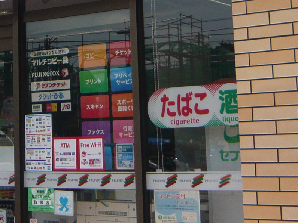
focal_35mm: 90
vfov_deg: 15.9
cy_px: -23
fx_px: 775
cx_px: 76
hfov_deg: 21.6
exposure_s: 1/160
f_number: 8
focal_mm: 4.6
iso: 100
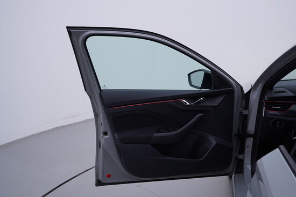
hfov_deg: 53.1
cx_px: 148
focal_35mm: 36
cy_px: 98
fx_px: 296
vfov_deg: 36.9
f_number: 4
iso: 125
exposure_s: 1/80
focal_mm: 24
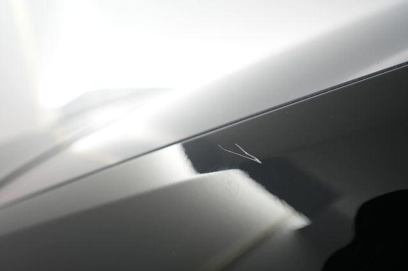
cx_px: 204
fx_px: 317
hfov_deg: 65.5
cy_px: 136
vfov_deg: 46.4
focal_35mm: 28
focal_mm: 28
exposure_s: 1/125
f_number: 5
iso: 3200
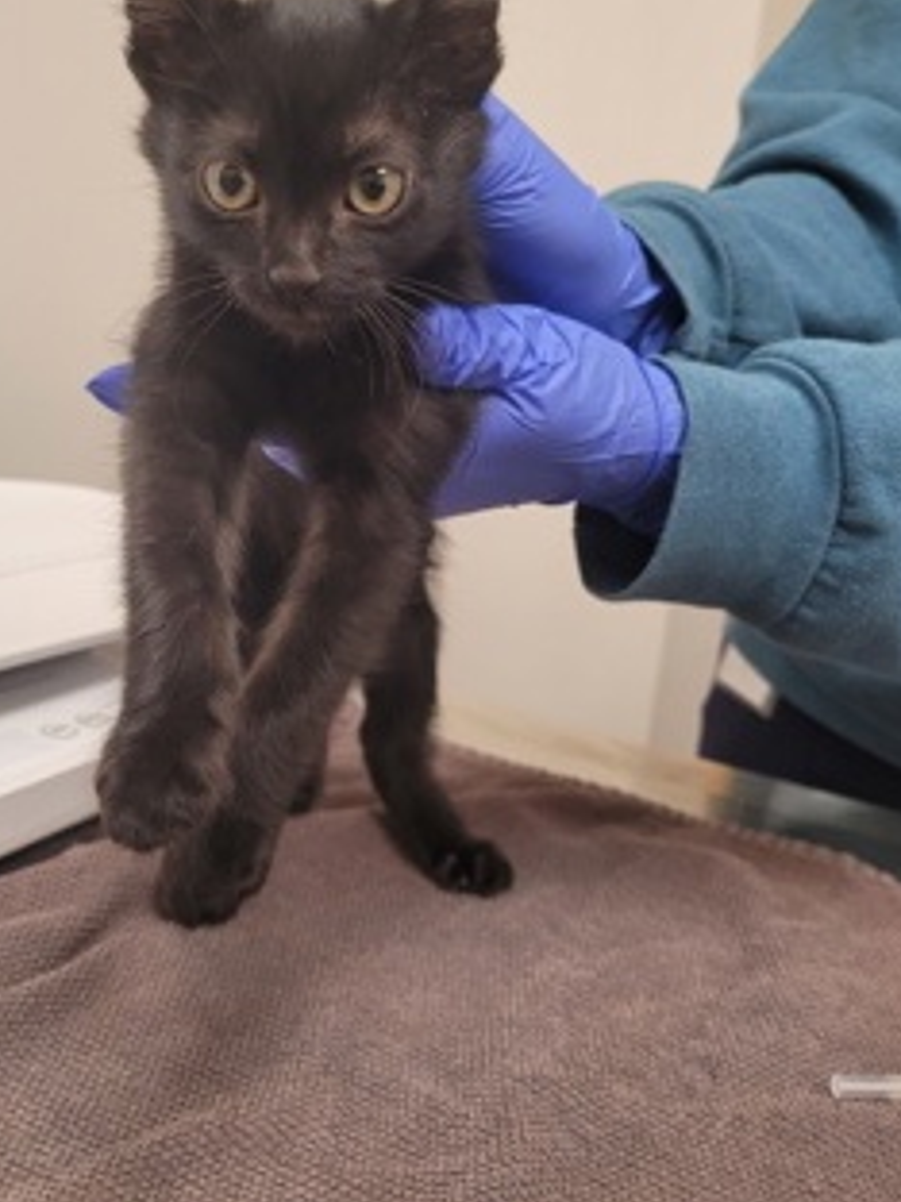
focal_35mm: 35
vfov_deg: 52.2
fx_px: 1215
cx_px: 375
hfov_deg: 40.6
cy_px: 466
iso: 200
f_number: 1.8
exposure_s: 1/120
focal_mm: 5.4
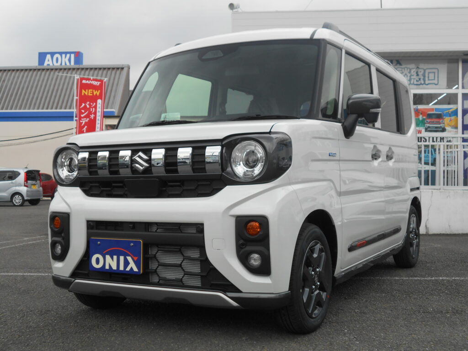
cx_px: 234
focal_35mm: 44
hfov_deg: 42.9
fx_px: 595
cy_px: 176
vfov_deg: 32.9
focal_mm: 7.7
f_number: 4.2
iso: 80
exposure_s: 1/250
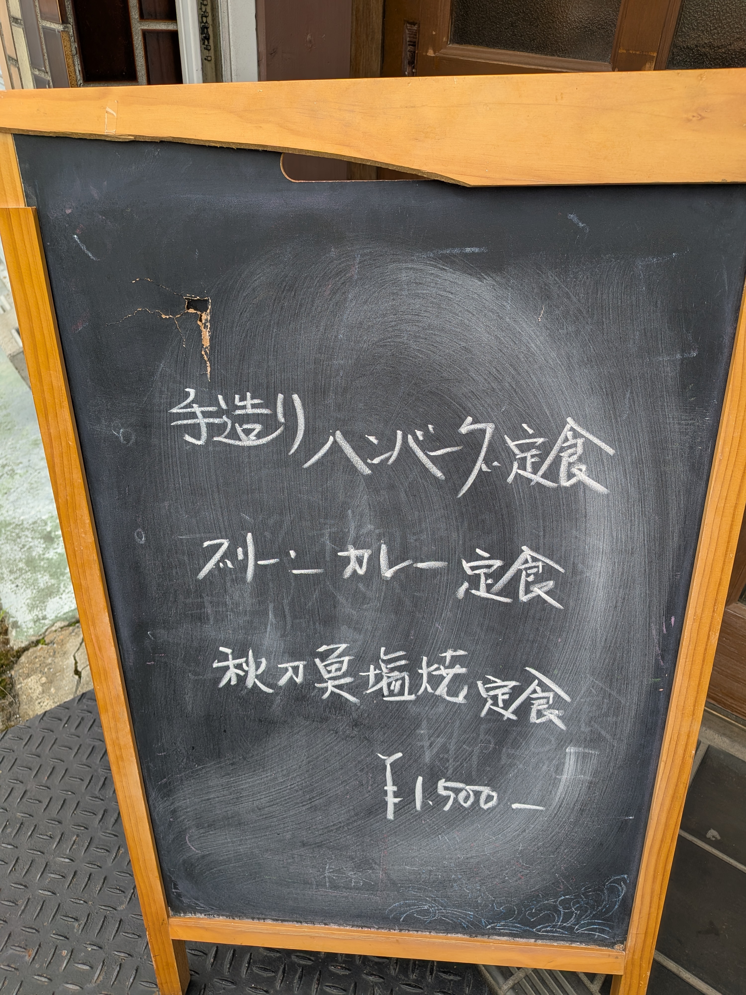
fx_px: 690
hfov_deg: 56.8
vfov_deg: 71.6
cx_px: 373
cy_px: 498
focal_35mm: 24
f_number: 1.7
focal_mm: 4.53
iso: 29
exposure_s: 1/459
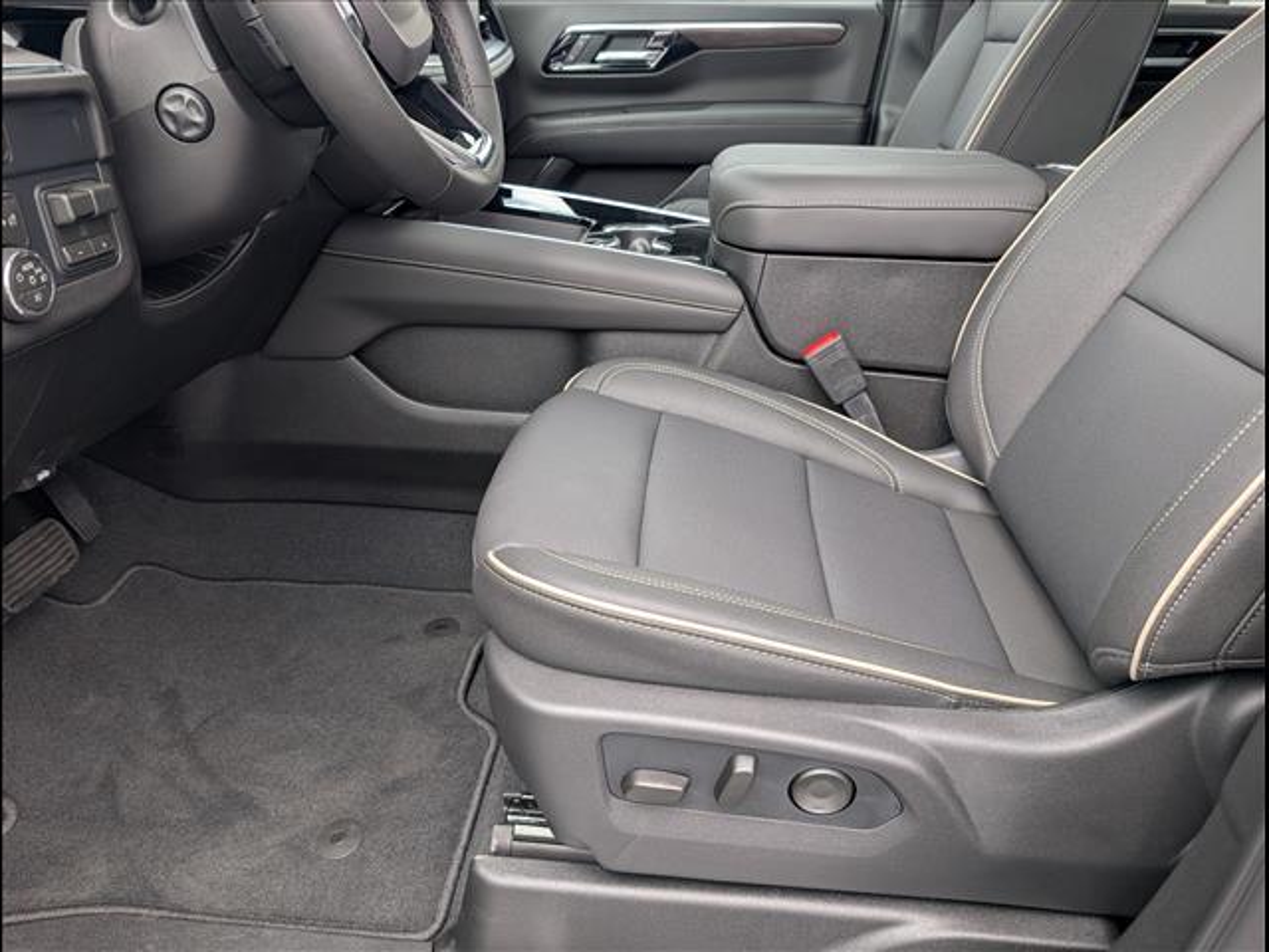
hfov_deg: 71.6
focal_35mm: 24
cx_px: 634
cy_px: 476
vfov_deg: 56.8
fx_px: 880
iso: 83
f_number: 1.68
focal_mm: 6.9
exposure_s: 1/435
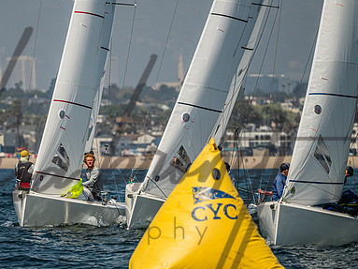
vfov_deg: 2.0
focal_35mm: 755
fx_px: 7806
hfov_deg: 2.6
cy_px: 144
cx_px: 127
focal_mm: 400
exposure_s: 1/4000
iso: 360
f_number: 5.6
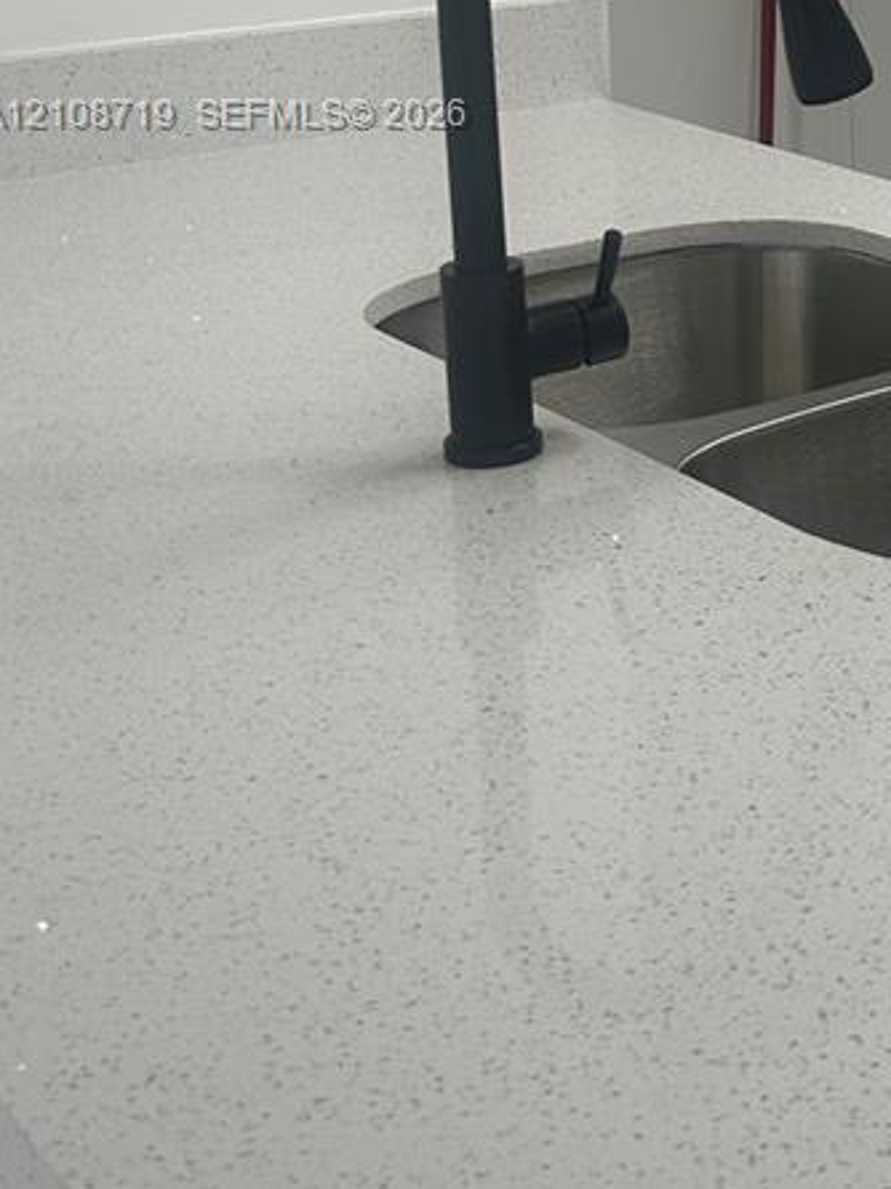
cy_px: 117
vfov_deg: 26.8
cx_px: 1174
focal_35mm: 70
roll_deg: -1.5
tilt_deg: -11.2
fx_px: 2405
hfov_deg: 19.3
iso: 32
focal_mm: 5.7
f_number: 1.5
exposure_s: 1/140
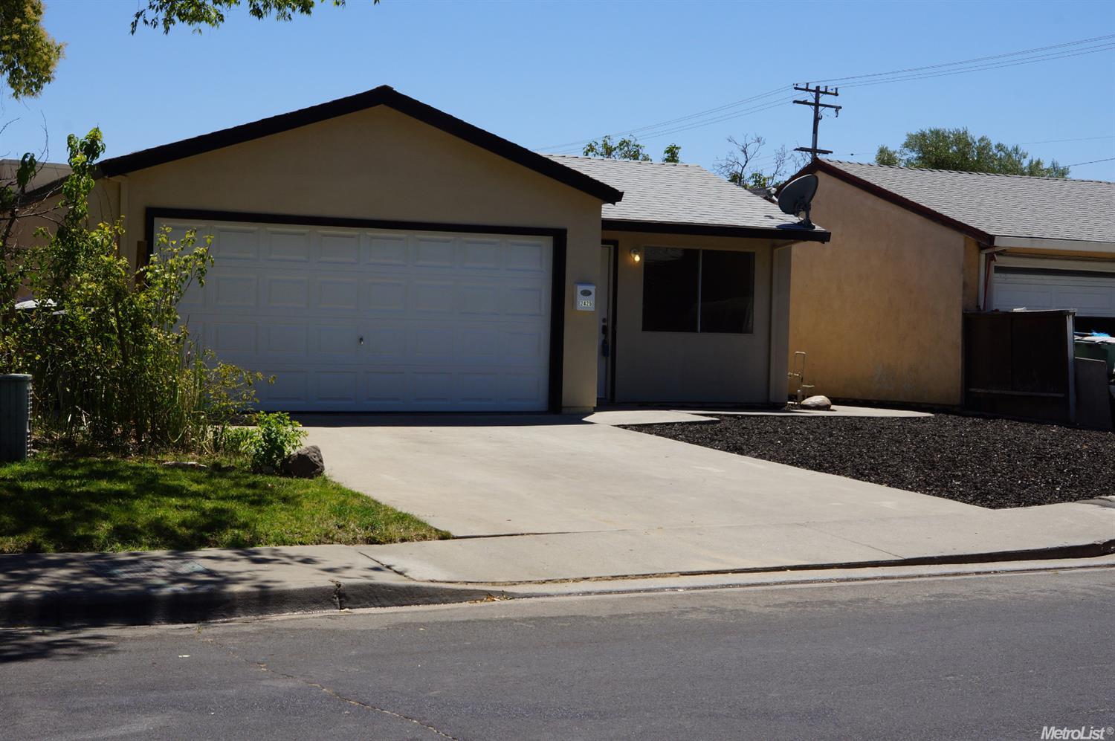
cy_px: 370
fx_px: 1624
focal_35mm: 52
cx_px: 558
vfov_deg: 25.7
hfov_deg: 37.9
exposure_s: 1/125
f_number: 13
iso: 100
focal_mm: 35
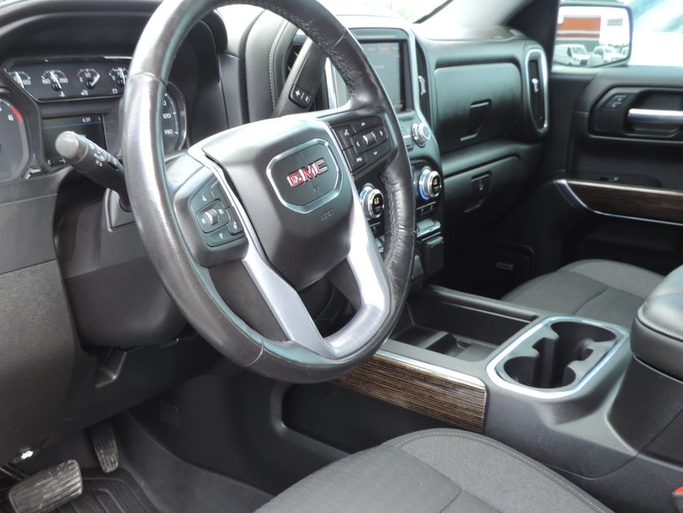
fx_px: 730
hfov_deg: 49.3
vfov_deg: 38.7
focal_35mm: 37
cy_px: 260
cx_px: 228
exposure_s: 1/30
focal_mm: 4.3
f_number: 3
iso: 90
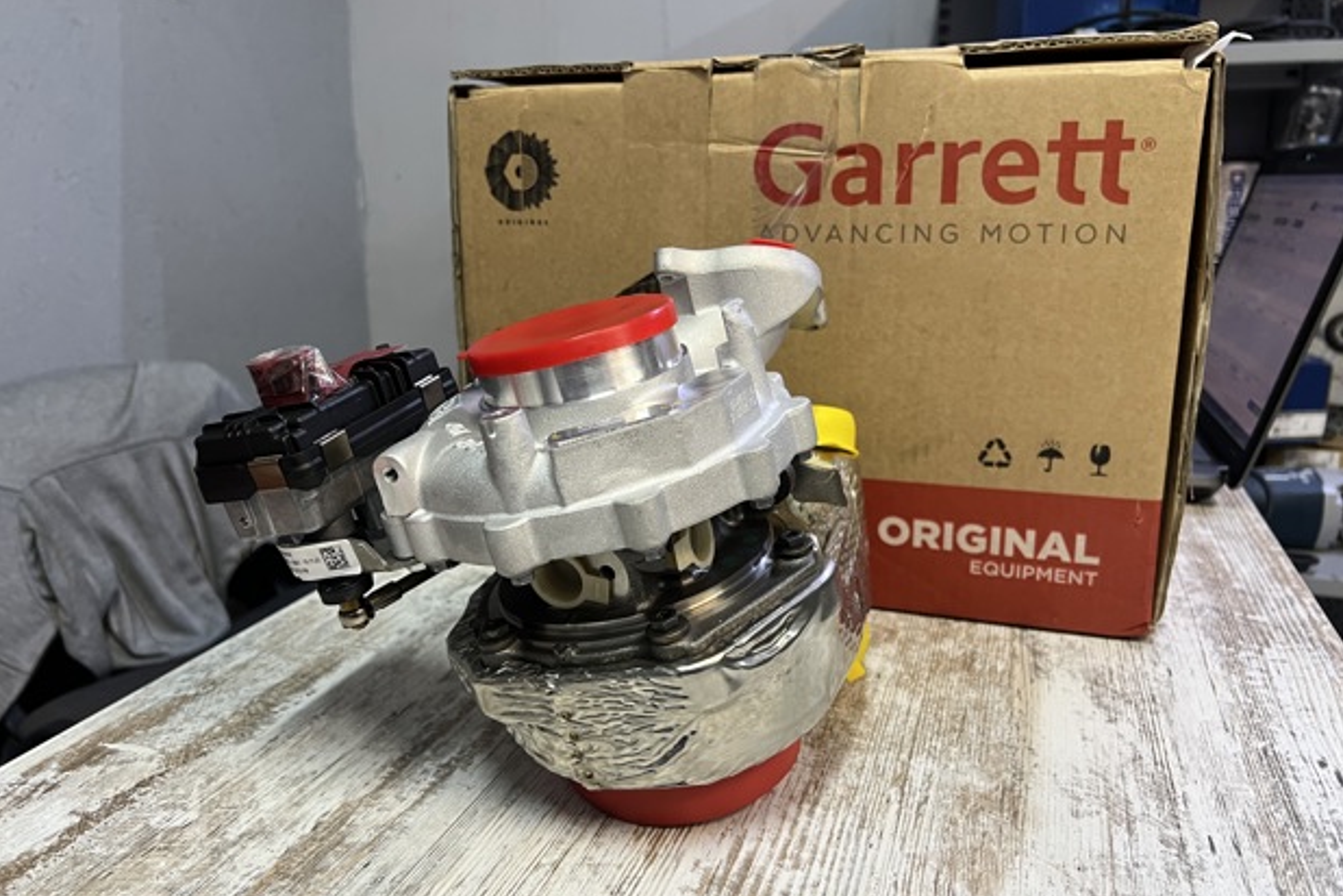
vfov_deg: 46.4
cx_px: 656
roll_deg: +0.1
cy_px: 443
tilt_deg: -14.2
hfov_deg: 65.5
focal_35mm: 28
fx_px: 1044
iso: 125
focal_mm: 5.7
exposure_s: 1/74
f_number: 1.5
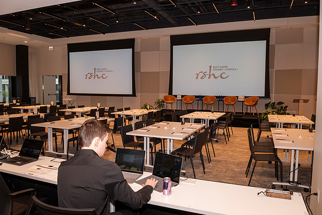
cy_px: 108
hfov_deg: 67.4
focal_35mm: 27
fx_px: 242
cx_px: 161
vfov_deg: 48.0
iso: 1250
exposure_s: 1/80
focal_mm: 18
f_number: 8
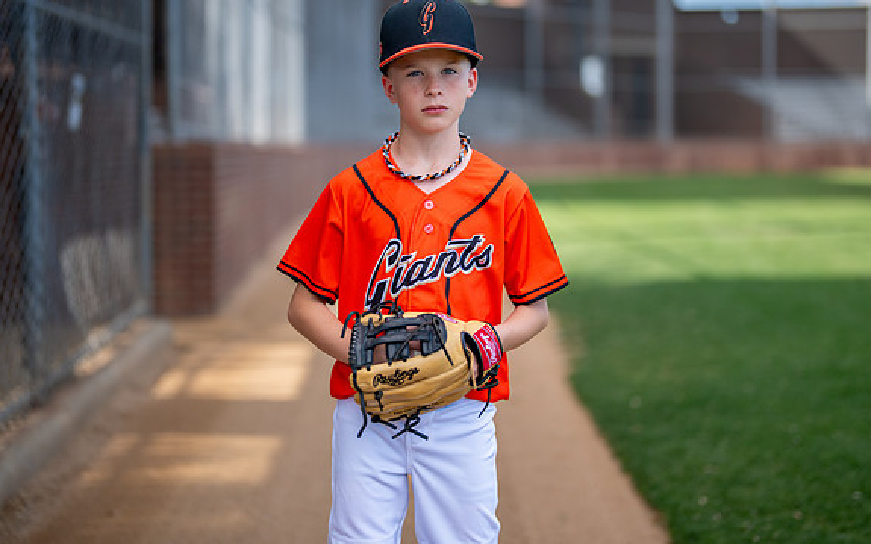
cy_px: 214
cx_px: 436
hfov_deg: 34.6
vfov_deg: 21.9
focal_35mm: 59
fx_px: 1400
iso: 125
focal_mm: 50
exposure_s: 1/2500
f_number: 1.2
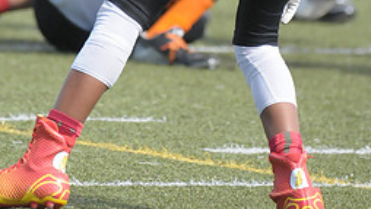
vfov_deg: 1.1
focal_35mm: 1076
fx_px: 10587
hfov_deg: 2.0
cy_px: -152
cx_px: 249
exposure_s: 1/6400
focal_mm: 300
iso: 1600
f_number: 4
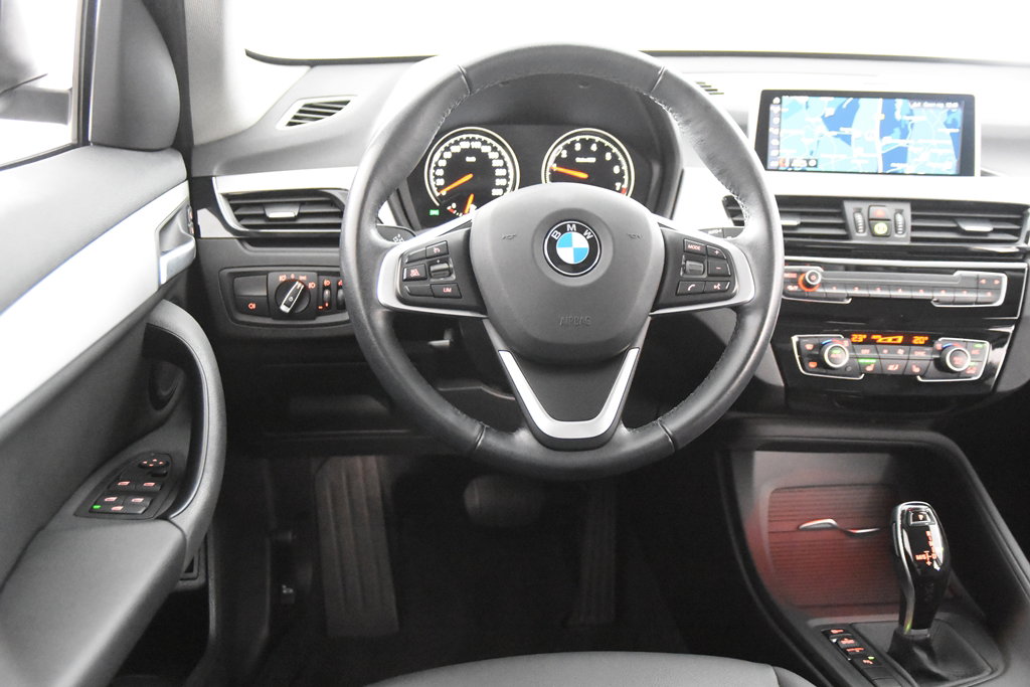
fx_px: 1030
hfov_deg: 53.1
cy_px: 344
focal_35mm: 36
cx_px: 515
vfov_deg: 36.9
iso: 12800
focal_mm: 24
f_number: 3
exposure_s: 1/30
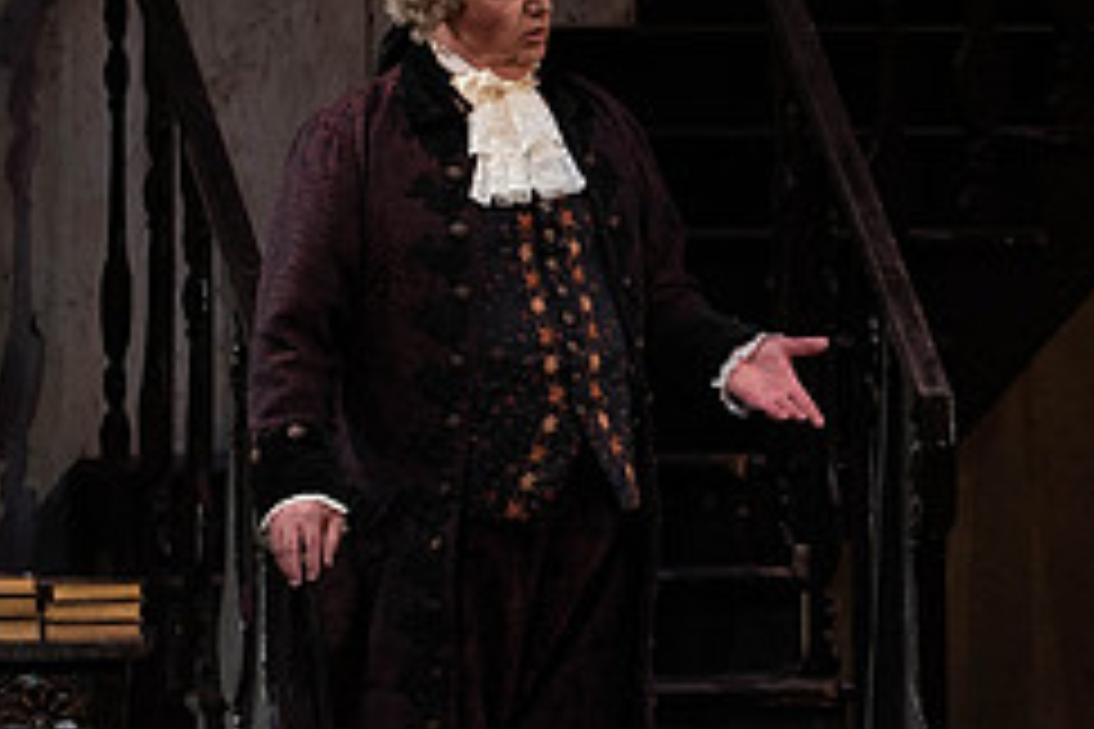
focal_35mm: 463
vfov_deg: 3.0
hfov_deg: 4.4
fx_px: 14069
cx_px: 1099
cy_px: 425
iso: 3200
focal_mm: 194
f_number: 9
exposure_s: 1/250
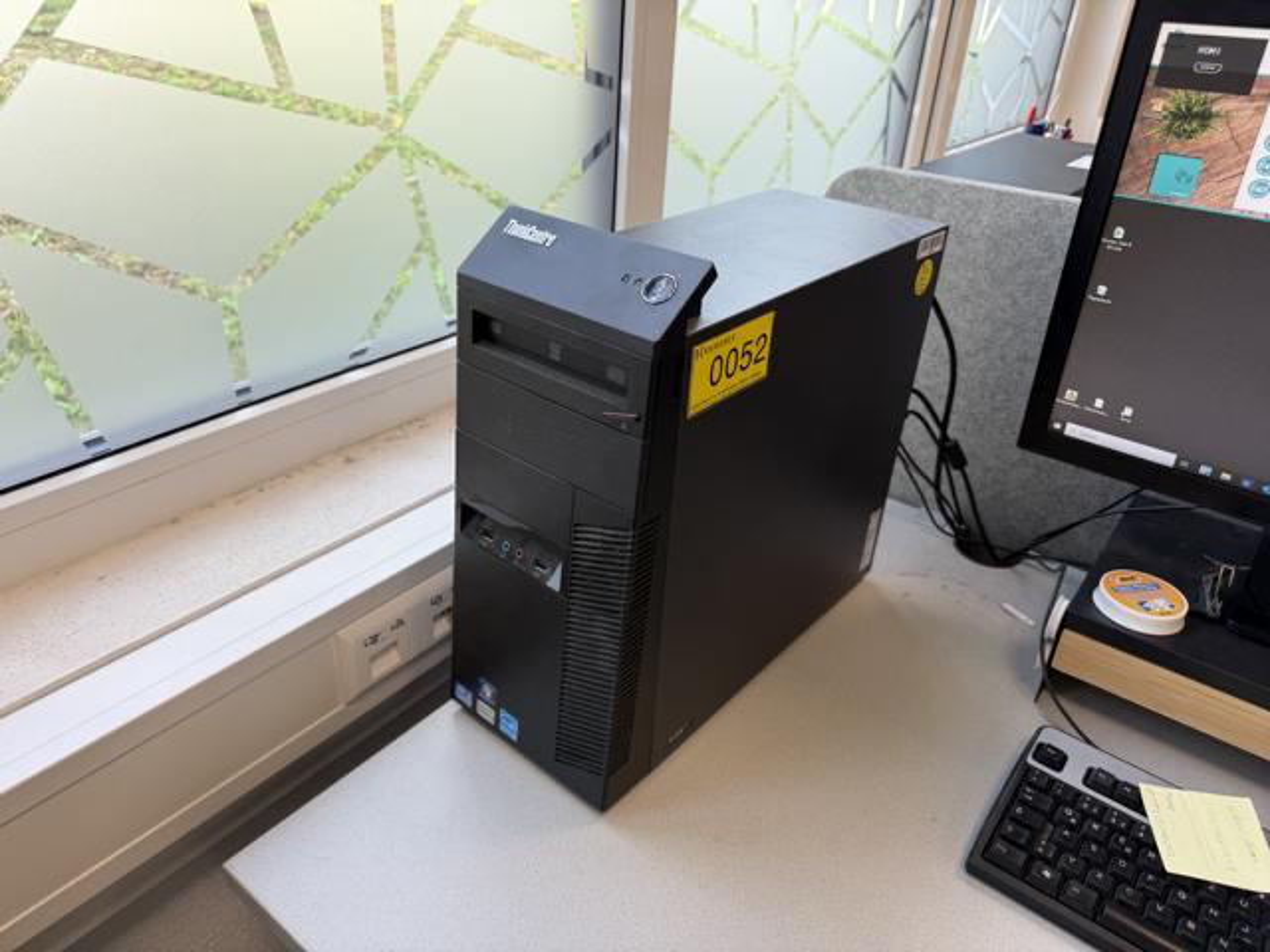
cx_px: 635
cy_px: 476
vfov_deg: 56.8
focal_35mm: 24
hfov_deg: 71.6
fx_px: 881
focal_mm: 6.76
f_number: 1.78
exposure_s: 1/121
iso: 80
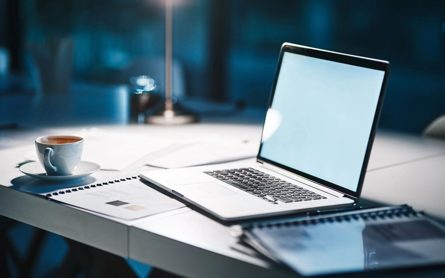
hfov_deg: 23.8
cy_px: 148
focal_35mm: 87
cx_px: 223
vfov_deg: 15.0
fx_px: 1055
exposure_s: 1/100
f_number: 1.8
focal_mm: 85
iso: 400
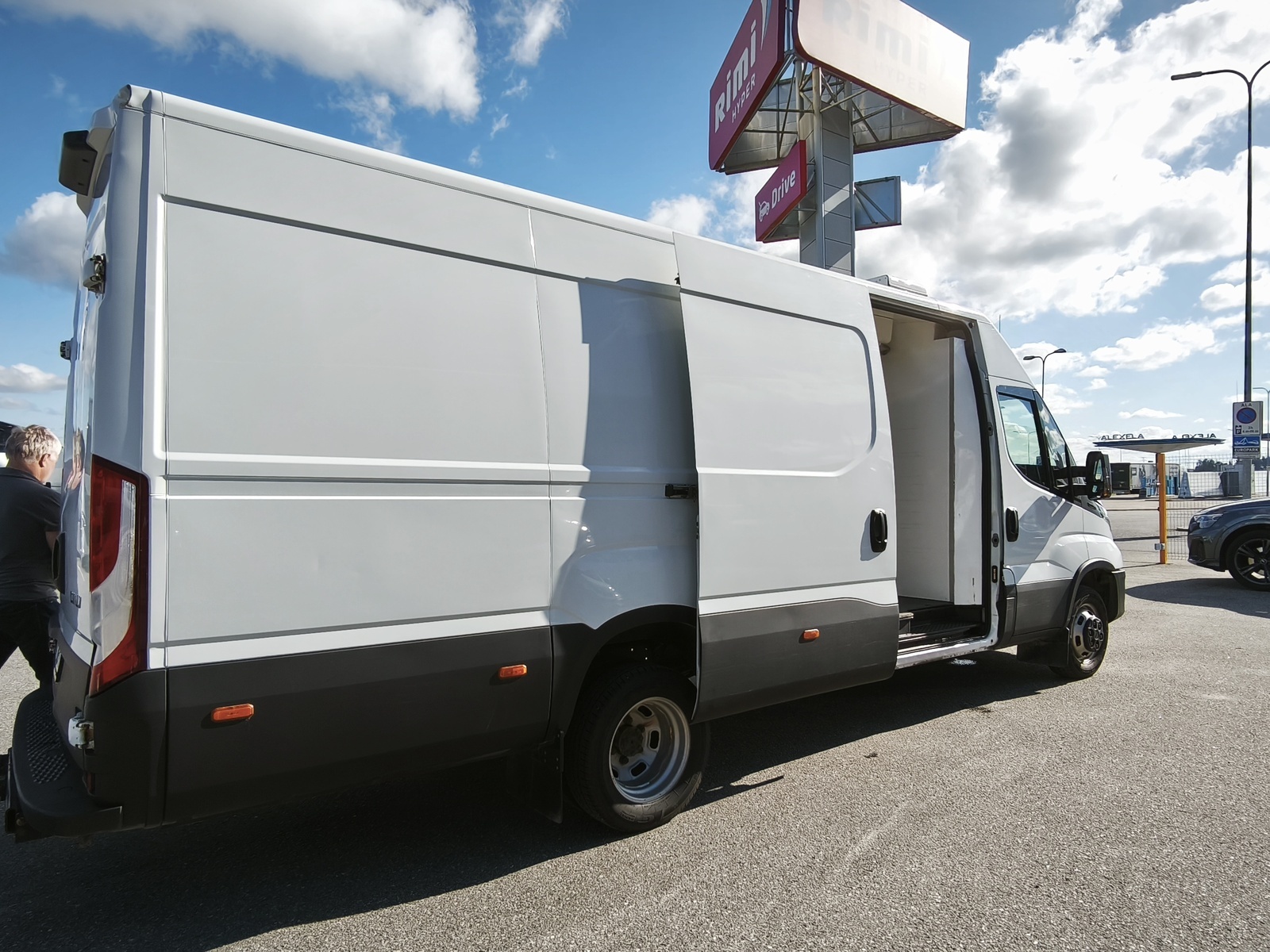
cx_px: 635
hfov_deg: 73.9
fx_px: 844
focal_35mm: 23
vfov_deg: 58.9
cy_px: 476
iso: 50
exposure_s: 1/690
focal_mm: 1.91
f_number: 2.2
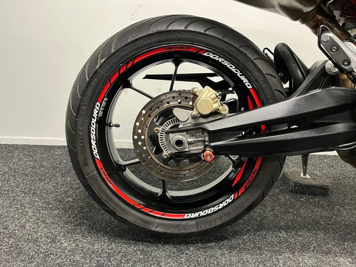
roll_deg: -1.6
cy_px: 134
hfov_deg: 67.3
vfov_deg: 53.1
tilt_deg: -14.9
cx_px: 178
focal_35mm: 26
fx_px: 267
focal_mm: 5.1
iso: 320
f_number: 1.6
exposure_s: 1/50
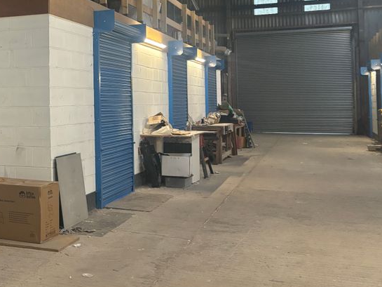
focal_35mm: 53
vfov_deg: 27.2
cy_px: 73
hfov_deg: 33.4
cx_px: 10
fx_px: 585
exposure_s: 1/50
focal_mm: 5.96
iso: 250
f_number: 1.6
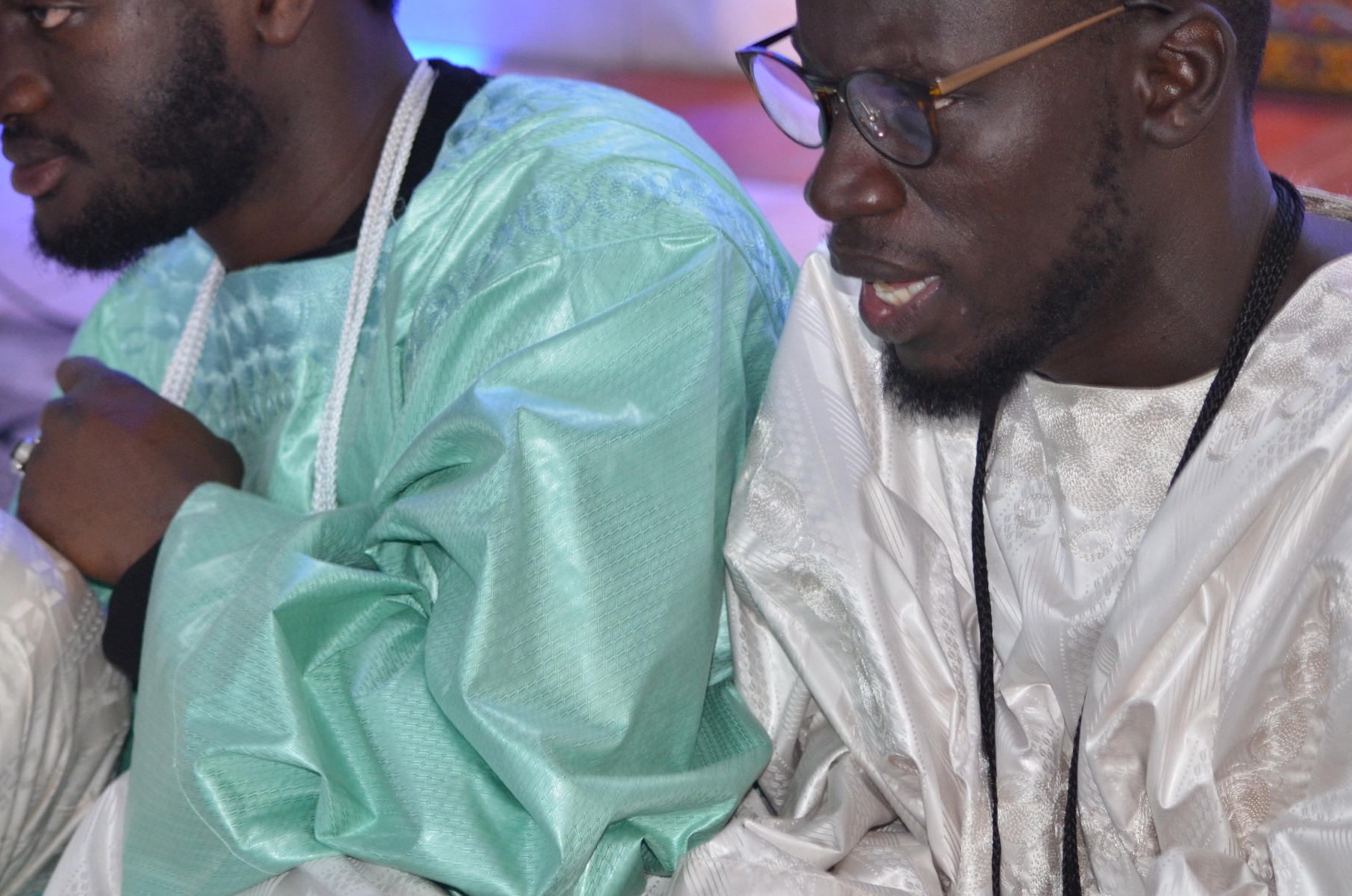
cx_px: 767
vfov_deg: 9.0
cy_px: 268
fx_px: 5660
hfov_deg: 13.6
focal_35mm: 151
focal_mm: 70
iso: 800
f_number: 4
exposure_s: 1/60
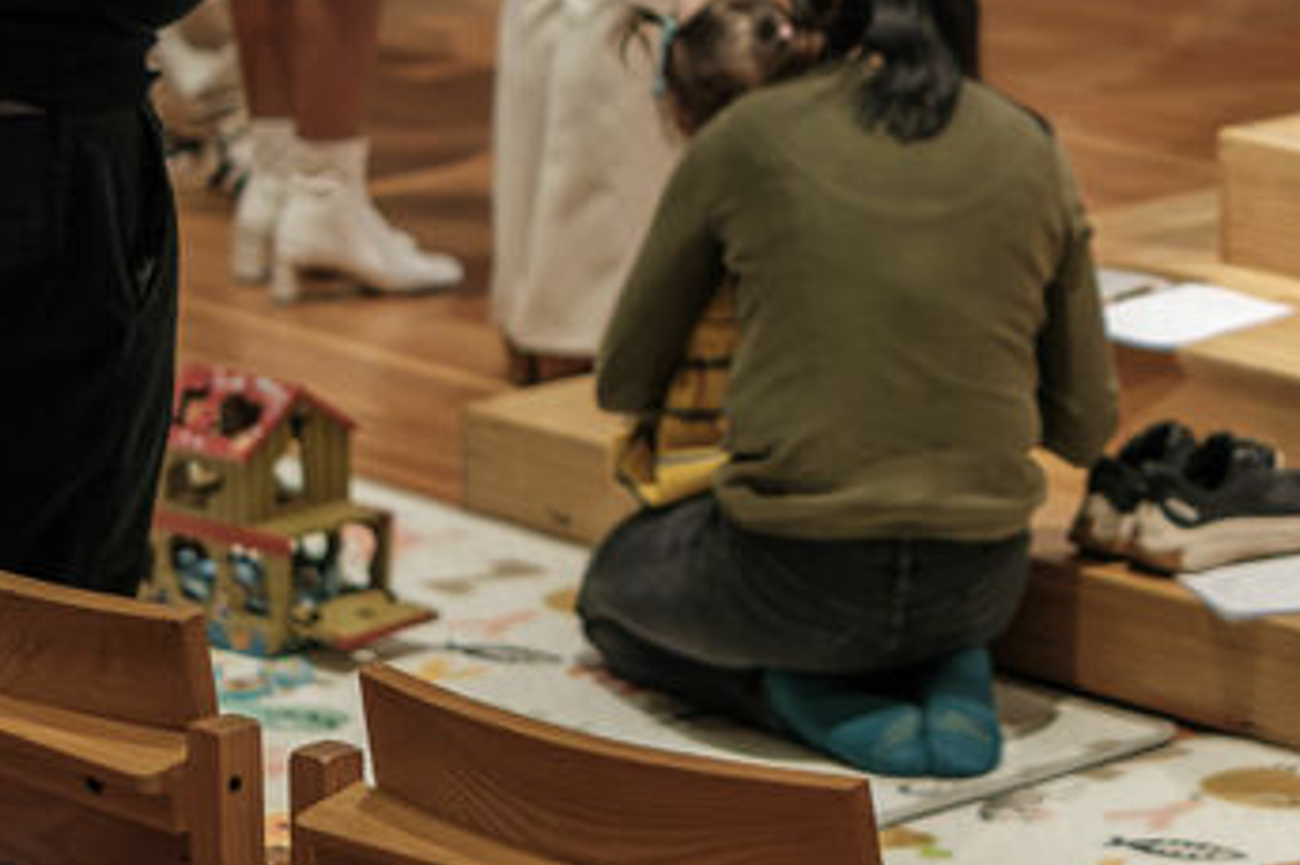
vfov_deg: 8.0
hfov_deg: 11.8
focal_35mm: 171
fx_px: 6172
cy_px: -45
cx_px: 1481
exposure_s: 1/160
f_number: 1.4
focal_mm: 33
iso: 640
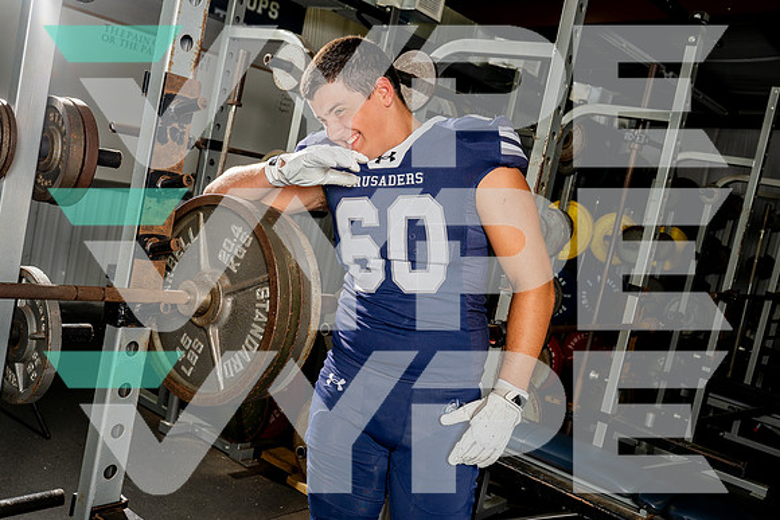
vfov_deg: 36.4
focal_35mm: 37
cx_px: 388
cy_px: 259
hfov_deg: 52.5
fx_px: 791
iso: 250
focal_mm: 34
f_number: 5.6
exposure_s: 1/250
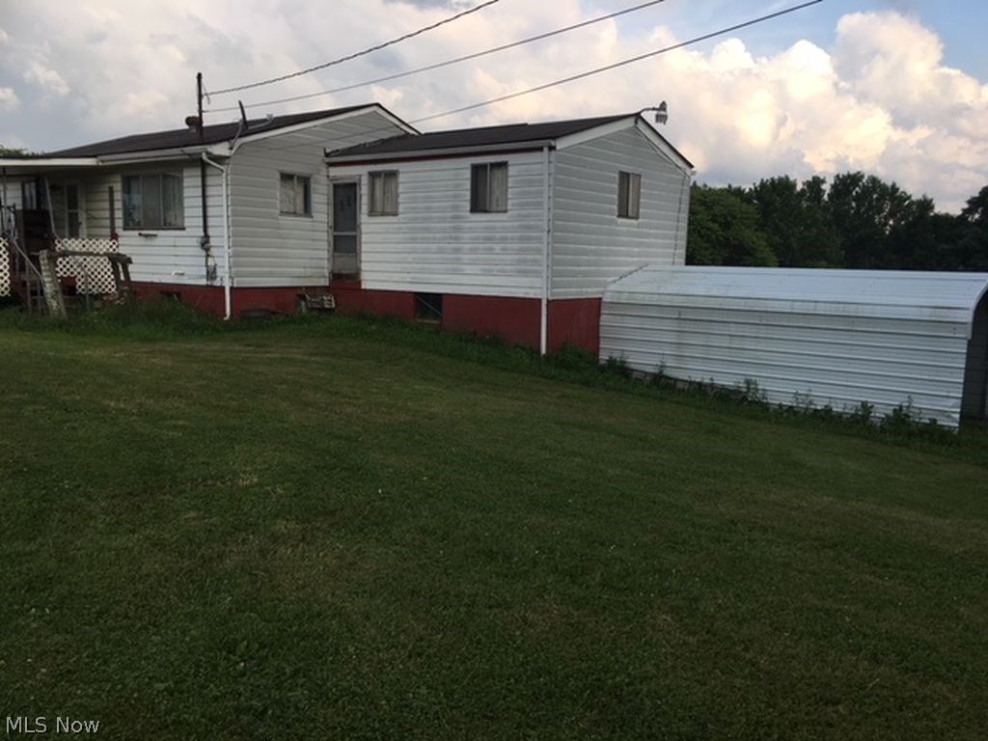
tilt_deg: -8.2
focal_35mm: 29
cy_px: 370
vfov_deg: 48.2
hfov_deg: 61.7
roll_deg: -0.5
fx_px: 828
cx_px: 494
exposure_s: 1/527
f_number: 2.2
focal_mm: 4.15
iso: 25
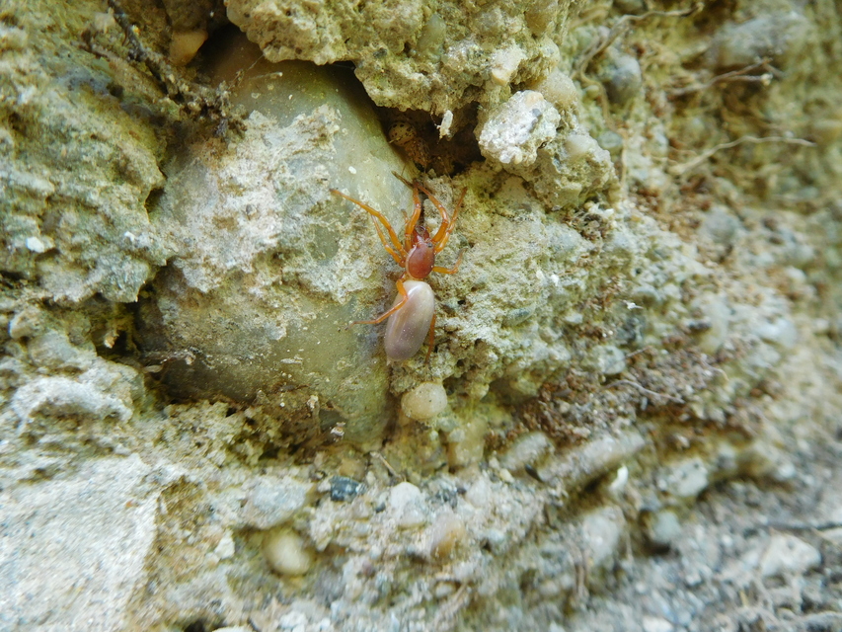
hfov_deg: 69.4
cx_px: 421
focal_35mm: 25
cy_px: 316
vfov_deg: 54.9
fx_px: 608
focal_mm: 4.5
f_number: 3.4
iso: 220
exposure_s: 1/30
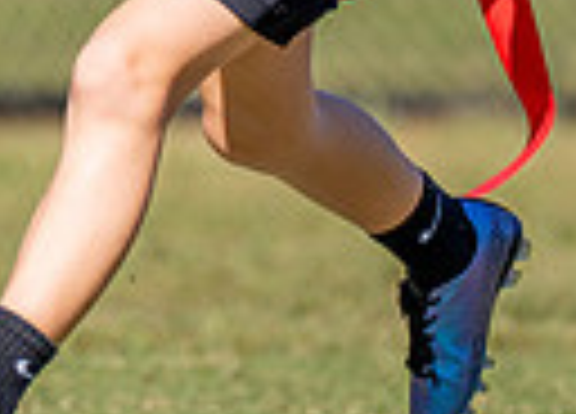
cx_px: 142
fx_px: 17508
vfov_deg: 1.4
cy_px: -201
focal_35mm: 1068
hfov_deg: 1.9
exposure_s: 1/5000
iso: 250
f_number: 2.8
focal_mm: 200
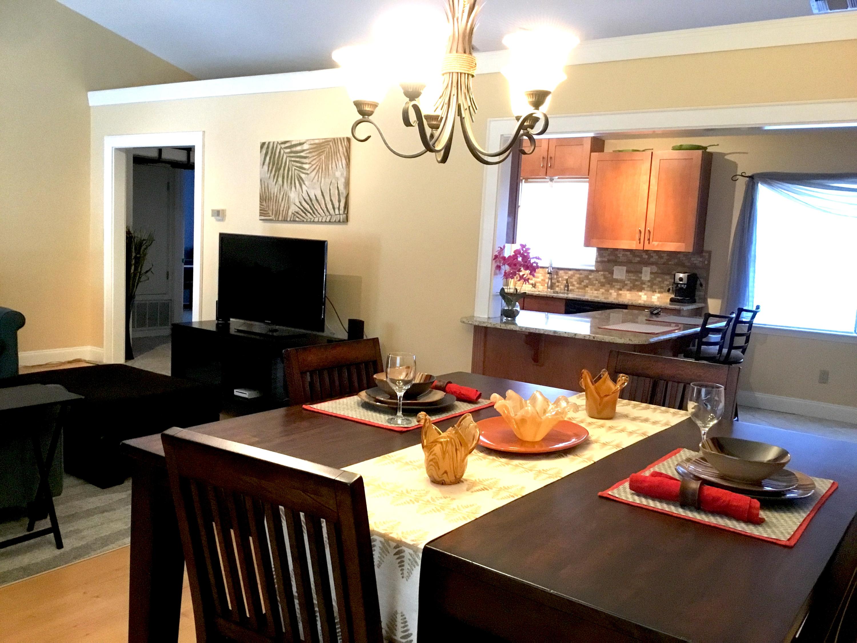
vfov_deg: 45.4
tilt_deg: -5.9
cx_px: 428
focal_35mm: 31
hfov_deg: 58.4
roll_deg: -1.5
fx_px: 767
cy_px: 322
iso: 160
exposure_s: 1/30
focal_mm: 3.3
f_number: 2.4
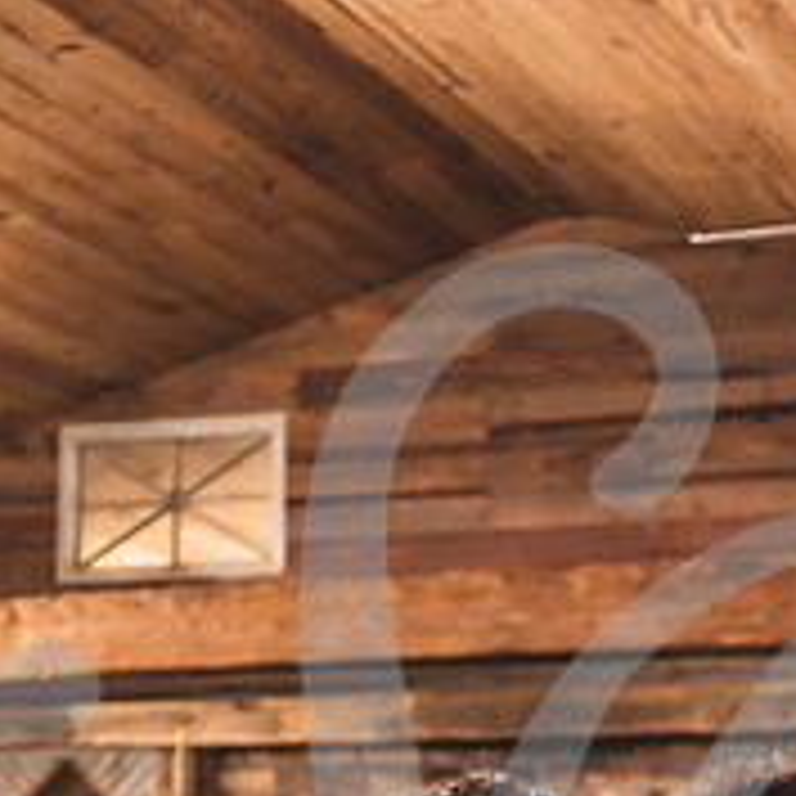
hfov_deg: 16.1
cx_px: 450
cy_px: 1003
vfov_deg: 15.4
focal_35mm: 108
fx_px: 2810
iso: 500
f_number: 2.8
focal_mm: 50
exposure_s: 1/160
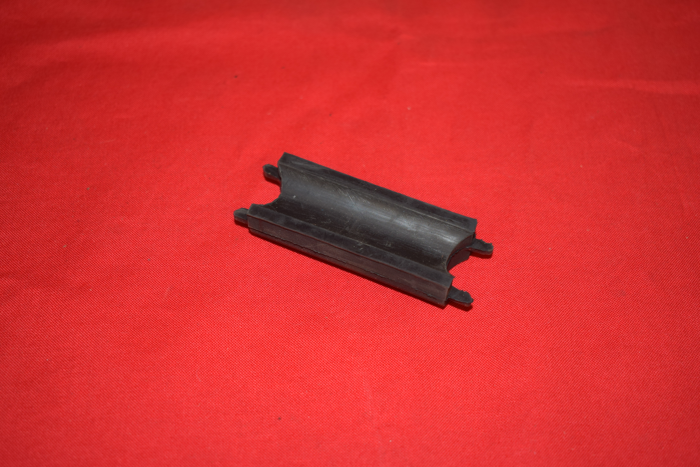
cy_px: 234
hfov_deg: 37.8
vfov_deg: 25.8
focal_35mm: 52
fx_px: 1021
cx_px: 350
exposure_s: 1/25
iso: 160
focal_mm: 35
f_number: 5
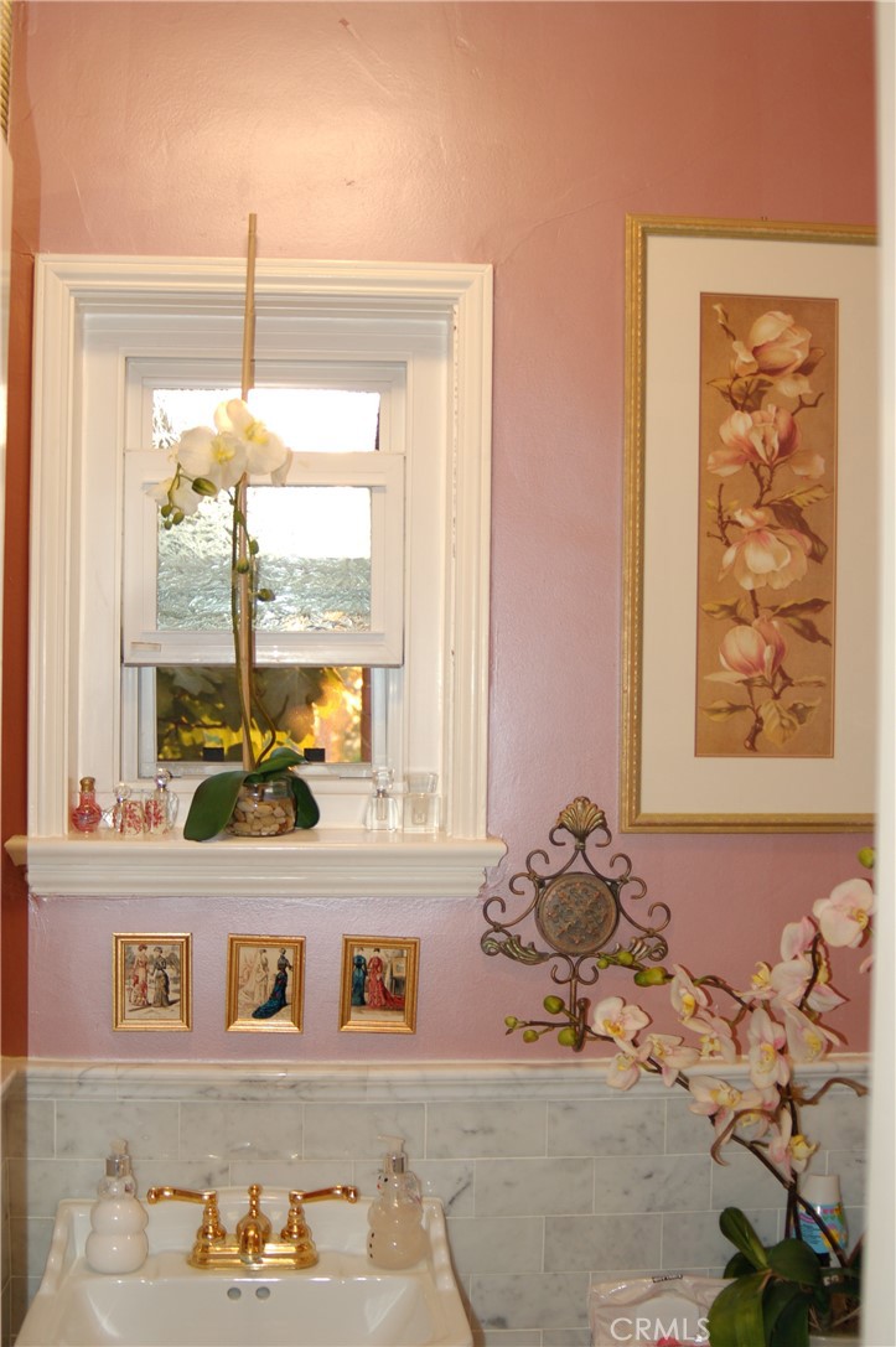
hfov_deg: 31.8
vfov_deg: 46.4
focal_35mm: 42
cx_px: 448
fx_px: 1570
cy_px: 674
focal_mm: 28
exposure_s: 1/60
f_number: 3.3
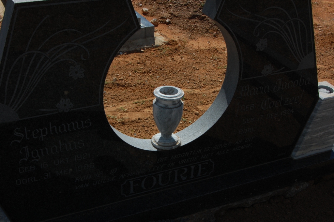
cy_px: 111
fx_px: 487
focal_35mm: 52
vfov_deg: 25.7
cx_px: 167
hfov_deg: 37.9
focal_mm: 35
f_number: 18
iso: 400
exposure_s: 1/320
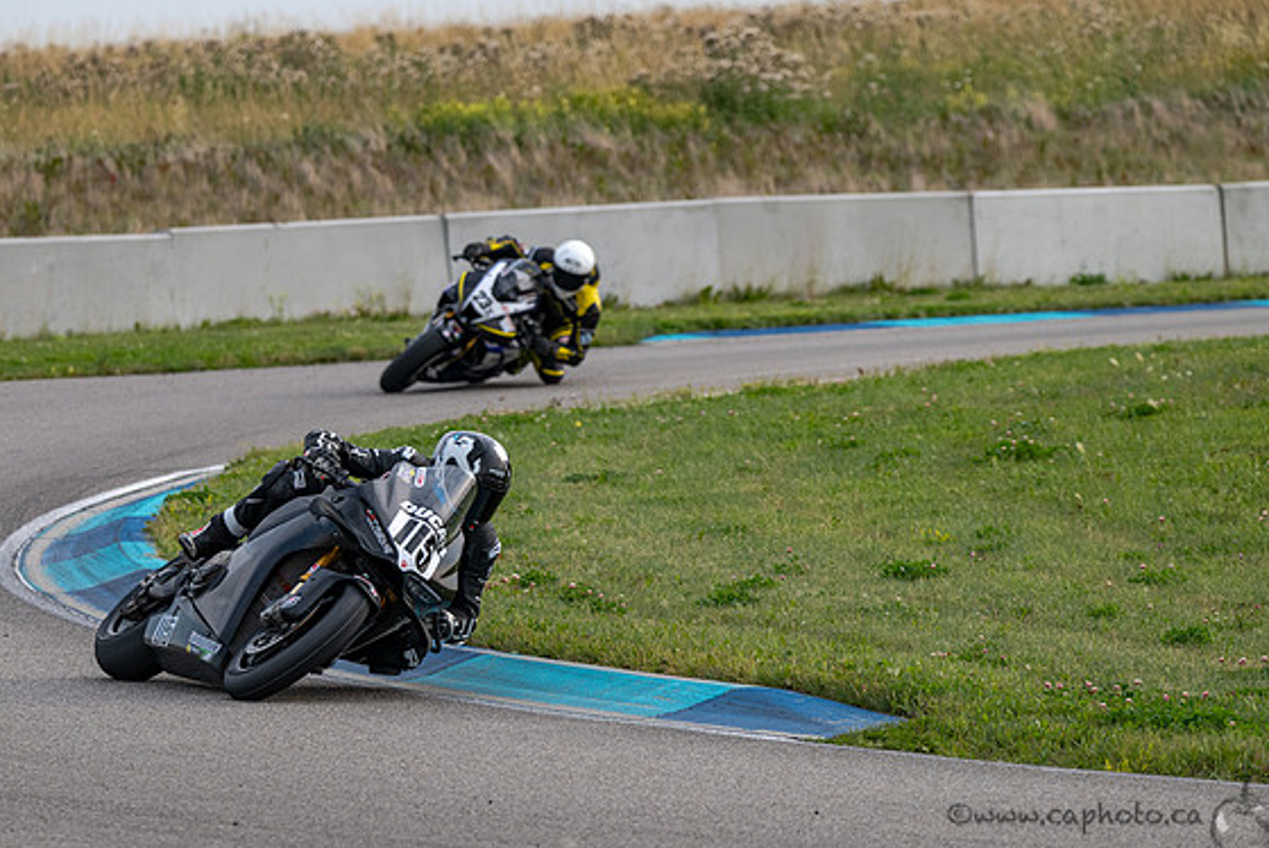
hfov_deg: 6.5
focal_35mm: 317
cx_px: 421
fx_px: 11180
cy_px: 541
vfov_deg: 4.3
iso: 360
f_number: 5.6
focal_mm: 230
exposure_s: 1/1250
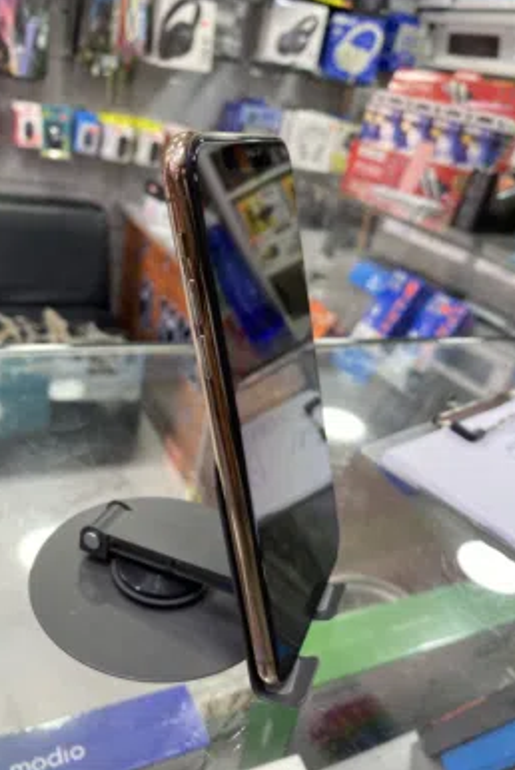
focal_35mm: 28
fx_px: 600
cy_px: 391
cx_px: 246
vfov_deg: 65.4
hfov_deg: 46.5
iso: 80
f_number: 1.8
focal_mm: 4.25
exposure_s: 1/121
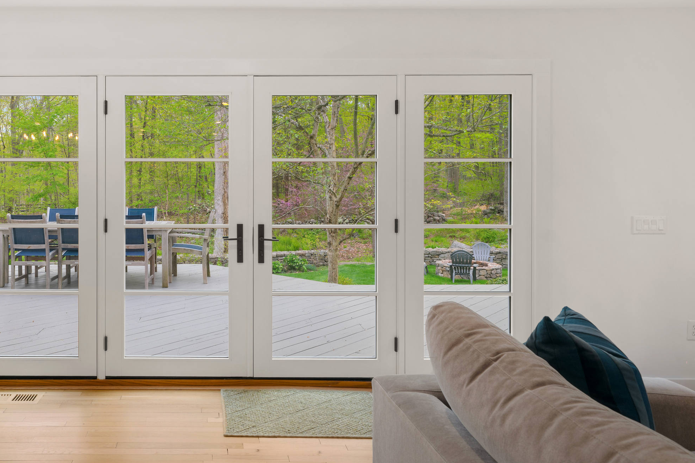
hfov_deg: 70.8
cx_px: 282
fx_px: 483
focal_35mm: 25
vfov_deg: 50.9
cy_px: 182
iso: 100
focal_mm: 16
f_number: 8
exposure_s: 1/2.5
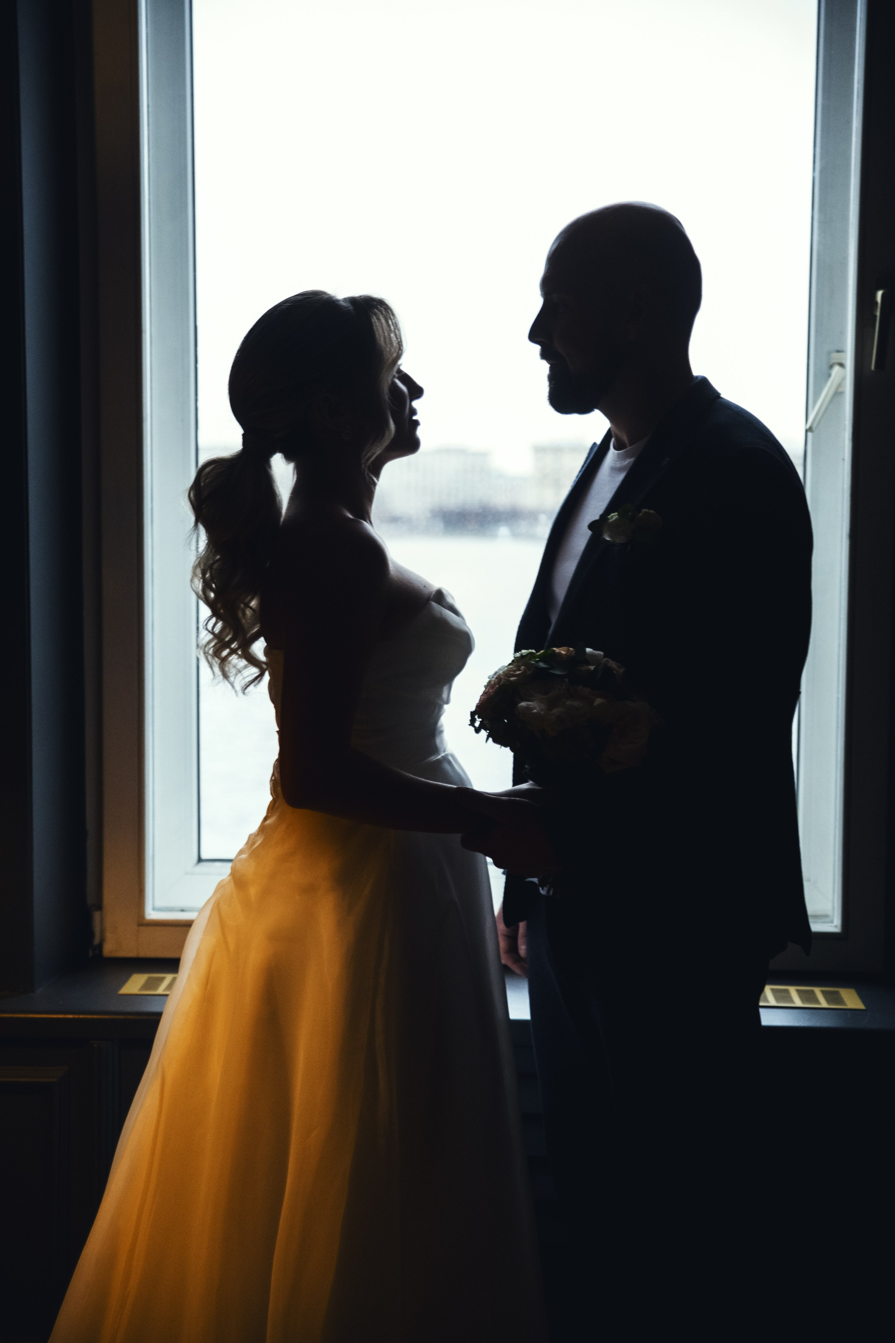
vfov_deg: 35.6
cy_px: 672
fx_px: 2088
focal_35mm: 56
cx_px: 448
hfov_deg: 24.2
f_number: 2.8
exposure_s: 1/200
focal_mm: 56
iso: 4000
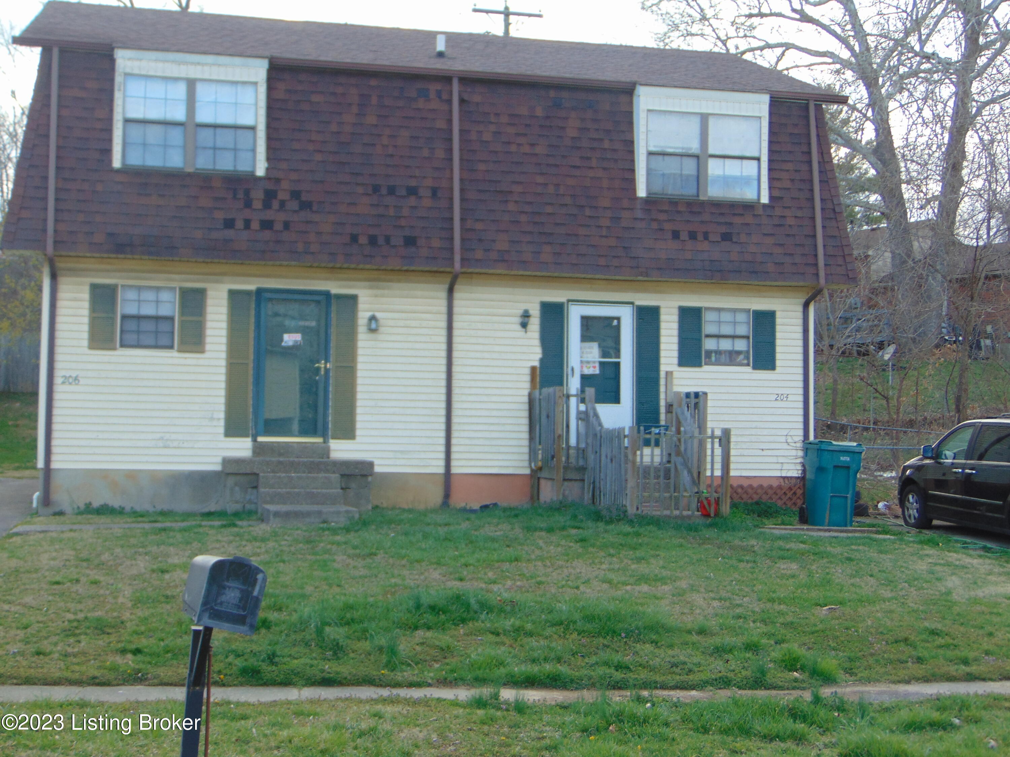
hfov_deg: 38.2
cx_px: 505
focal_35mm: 50
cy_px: 378
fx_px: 1459
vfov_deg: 29.1
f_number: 3.5
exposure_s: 1/125
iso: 80
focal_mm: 9
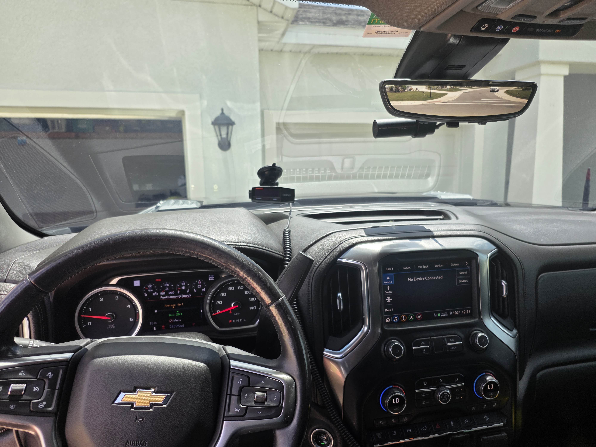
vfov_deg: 58.9
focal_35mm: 23
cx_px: 298
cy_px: 224
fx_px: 396
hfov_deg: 73.9
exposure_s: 1/359
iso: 40
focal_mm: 6.25
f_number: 1.7
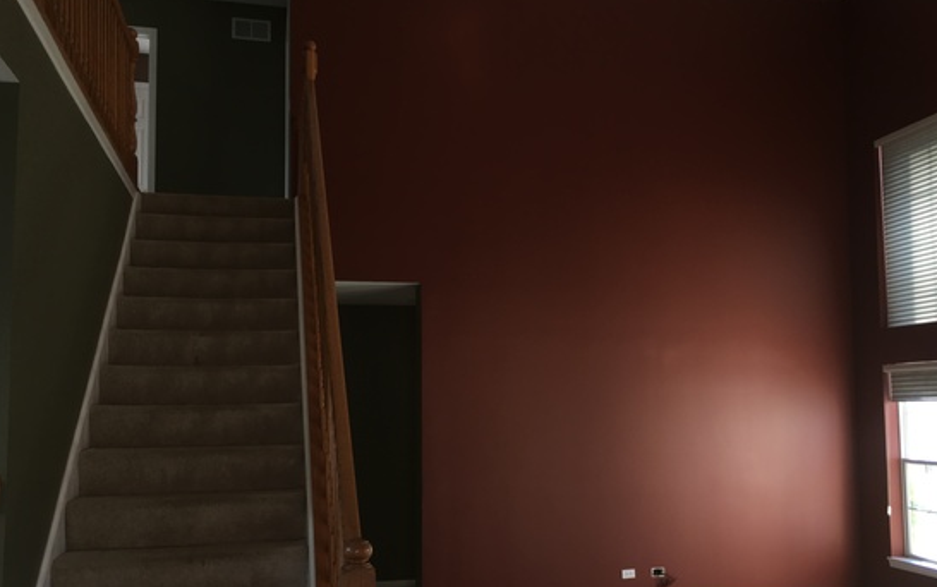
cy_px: 333
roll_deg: +0.9
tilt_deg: +6.6
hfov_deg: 53.9
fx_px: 920
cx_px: 506
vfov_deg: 35.3
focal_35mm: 36
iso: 25
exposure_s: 1/30
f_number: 2.2
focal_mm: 4.15
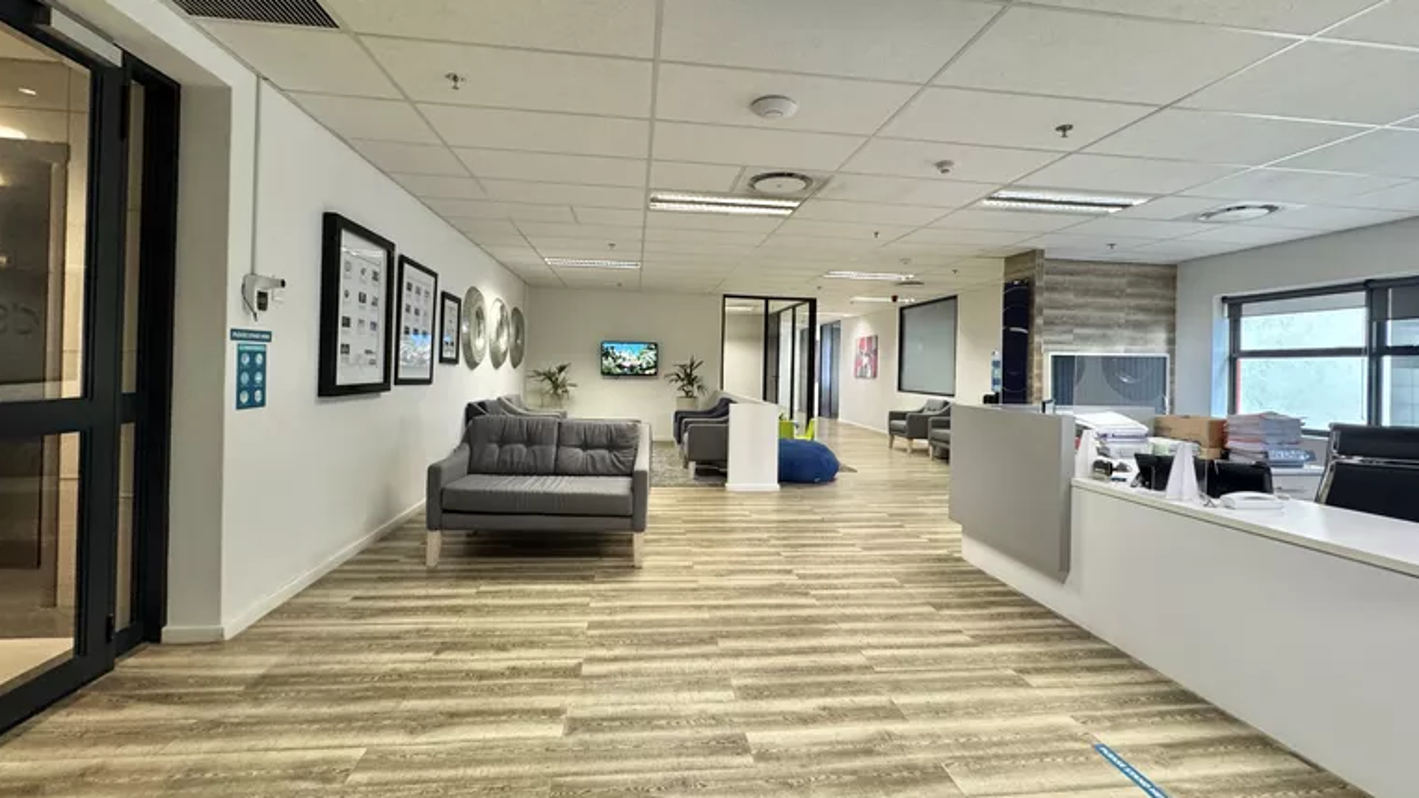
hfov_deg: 99.4
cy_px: 368
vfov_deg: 67.0
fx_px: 602
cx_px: 709
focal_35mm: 16
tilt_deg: -0.3
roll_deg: -0.9
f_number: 2.2
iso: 250
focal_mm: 2.22
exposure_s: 1/50
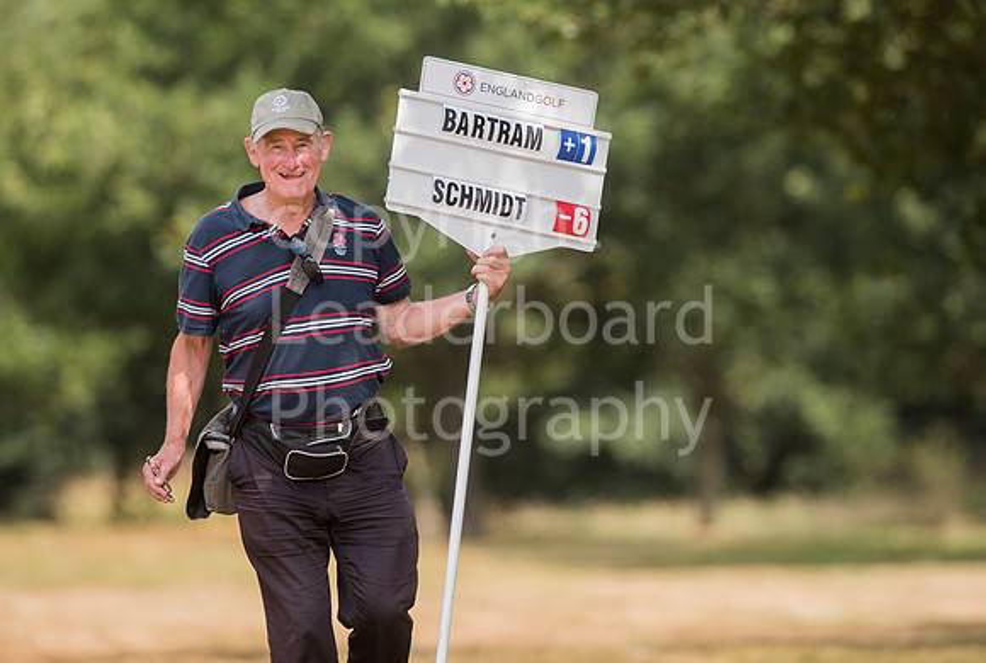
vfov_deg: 4.6
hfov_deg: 6.8
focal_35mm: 300
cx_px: 493
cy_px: 332
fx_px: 8238
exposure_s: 1/2000
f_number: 4.5
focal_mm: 300
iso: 400
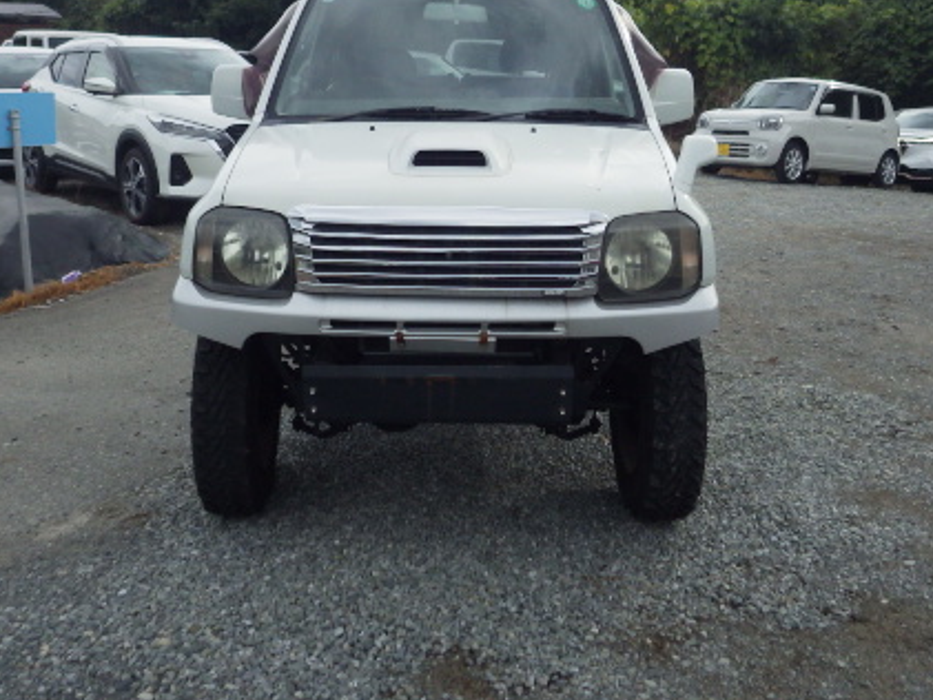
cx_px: 459
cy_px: 237
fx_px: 1025
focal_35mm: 38
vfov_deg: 37.4
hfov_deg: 49.0
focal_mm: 4.5
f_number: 2.8
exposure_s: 1/1250
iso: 250
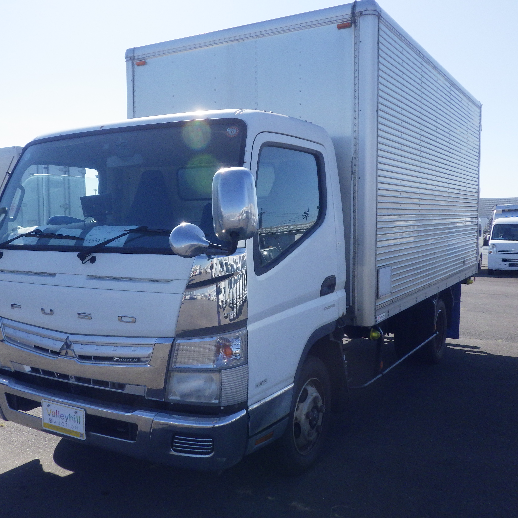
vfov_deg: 48.4
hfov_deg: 48.3
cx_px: 223
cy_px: 252
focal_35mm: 34
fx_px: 576
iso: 250
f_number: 4.2
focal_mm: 5
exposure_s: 1/1250
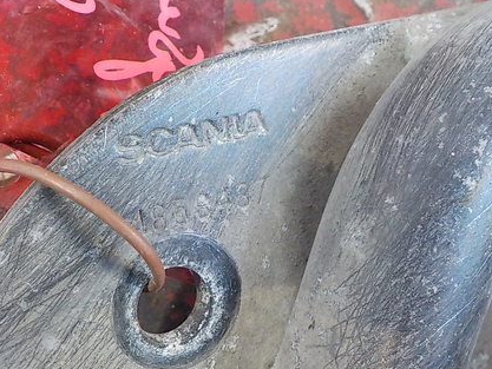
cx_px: 186
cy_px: 238
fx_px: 654
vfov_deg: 31.3
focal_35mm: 46
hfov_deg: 41.0
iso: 400
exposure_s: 1/25
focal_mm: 4.1
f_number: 3.3
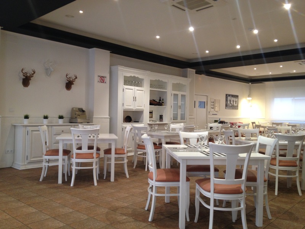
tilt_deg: -3.4
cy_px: 114
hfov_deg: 52.6
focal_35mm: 35
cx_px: 152
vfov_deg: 40.7
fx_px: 308
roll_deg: -0.5
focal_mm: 4.28
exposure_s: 1/20
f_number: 2.4
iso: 80
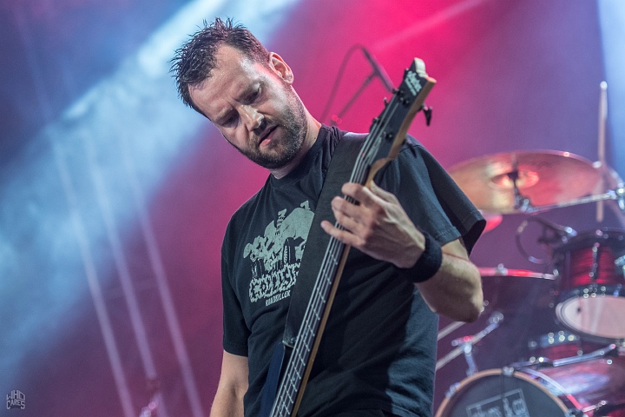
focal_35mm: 138
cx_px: 312
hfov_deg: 14.9
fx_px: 2396
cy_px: 208
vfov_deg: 9.9
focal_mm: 92
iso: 1600
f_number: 2.8
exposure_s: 1/125
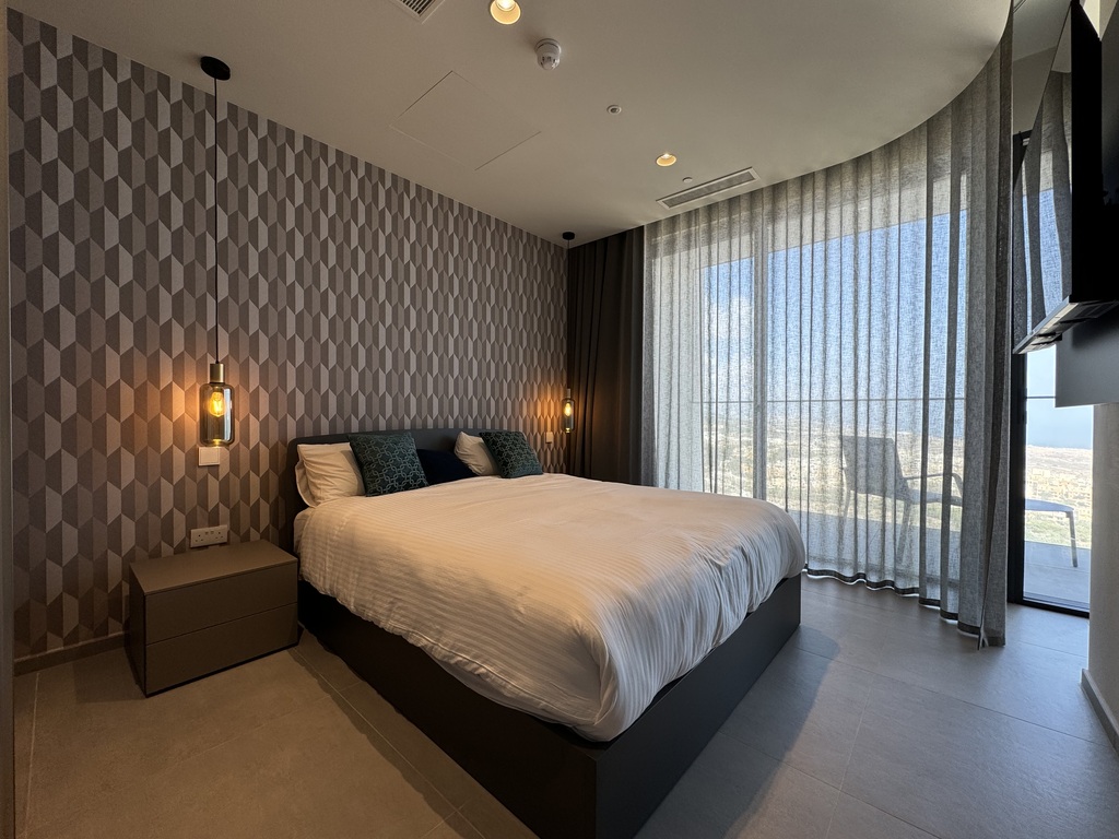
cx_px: 560
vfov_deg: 85.7
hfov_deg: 102.1
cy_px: 420
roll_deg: -0.9
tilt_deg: -0.8
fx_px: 453
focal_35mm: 14
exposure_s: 1/99
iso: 40
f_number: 2.2
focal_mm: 2.22
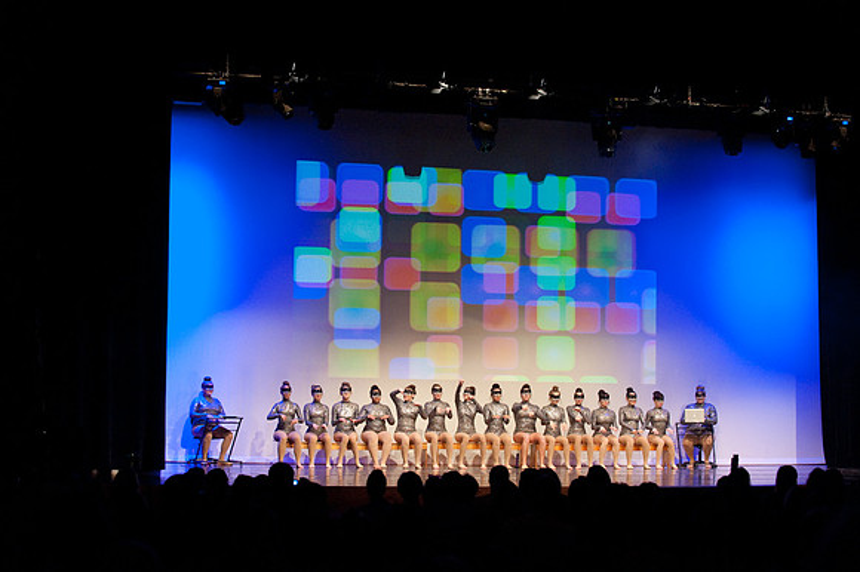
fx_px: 1671
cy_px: 286
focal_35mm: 70
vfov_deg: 19.4
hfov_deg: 28.9
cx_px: 430
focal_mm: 70
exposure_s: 1/200
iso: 3200
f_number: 4
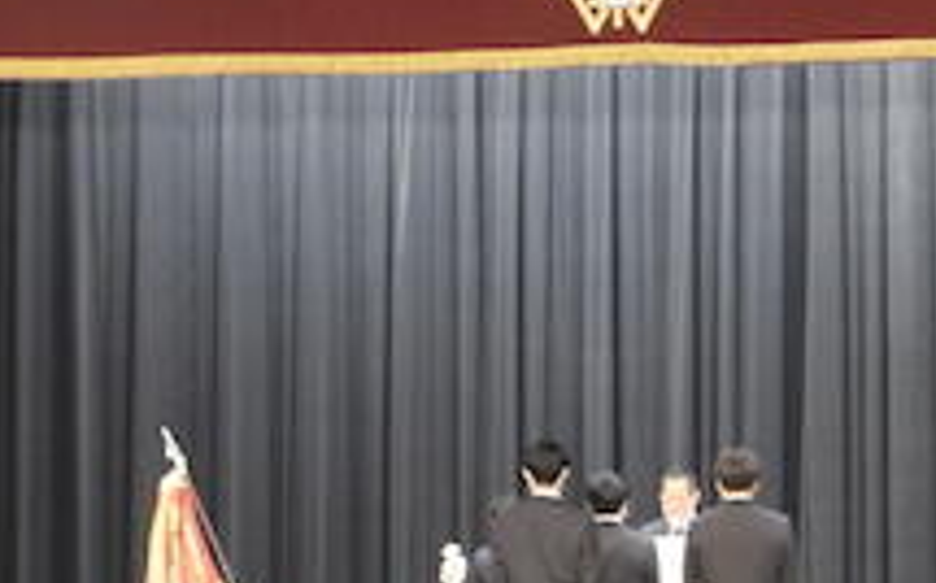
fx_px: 6296
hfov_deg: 8.5
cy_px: 557
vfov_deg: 5.3
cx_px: 683
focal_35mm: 247
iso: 800
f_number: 5
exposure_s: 1/5
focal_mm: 22.4
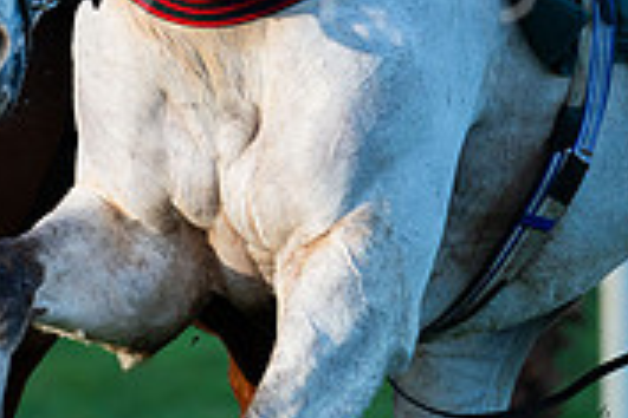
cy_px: -234
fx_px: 22850
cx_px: 121
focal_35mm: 1310
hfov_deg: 1.6
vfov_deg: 1.0
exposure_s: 1/1600
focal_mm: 400
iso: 800
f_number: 4.5
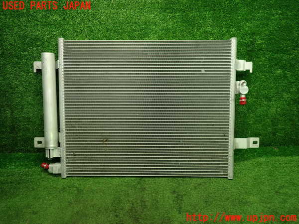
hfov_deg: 69.4
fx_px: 216
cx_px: 150
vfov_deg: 54.9
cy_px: 112
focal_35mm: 25
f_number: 2
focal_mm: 4.5
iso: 200
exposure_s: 1/60
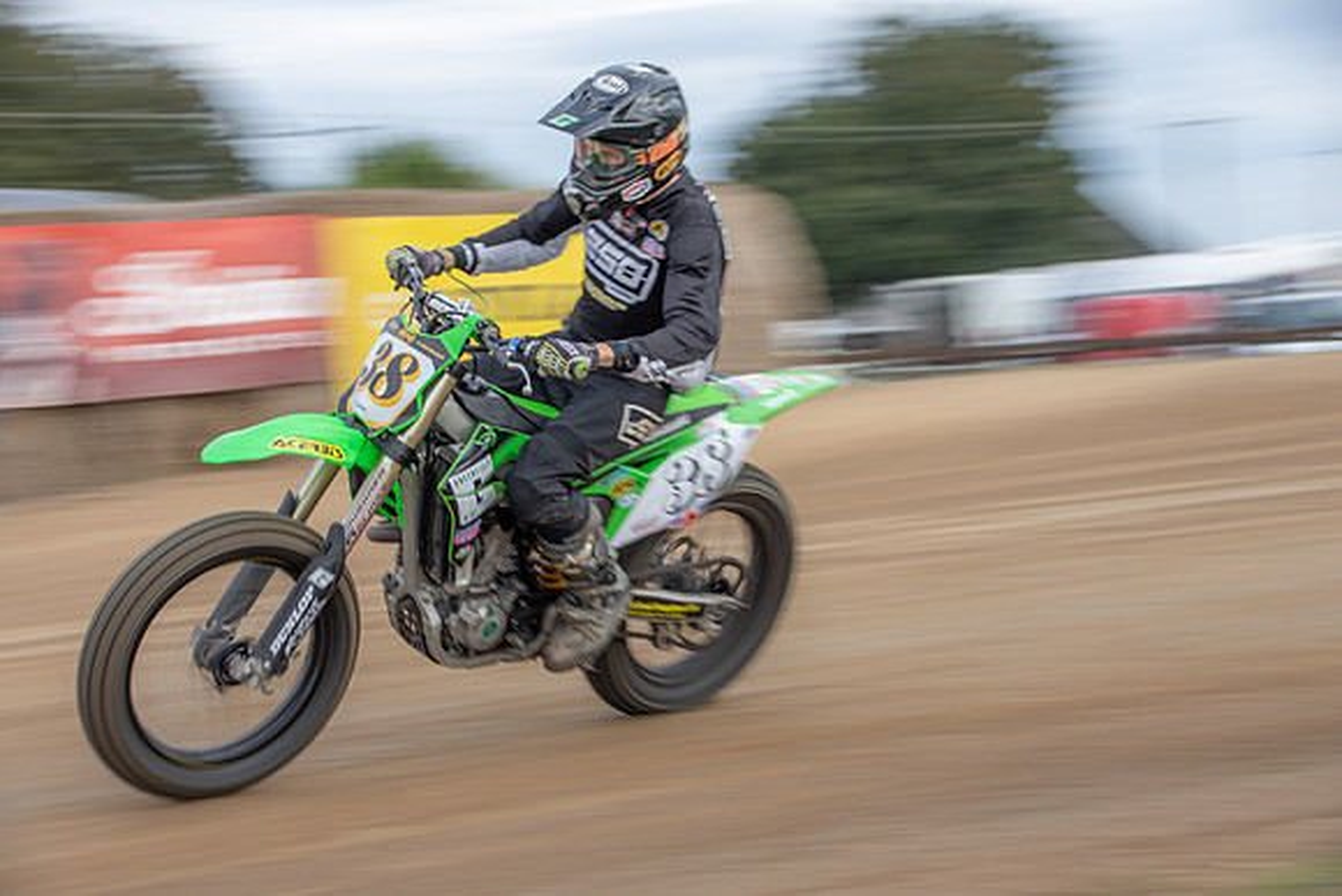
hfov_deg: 20.6
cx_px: 671
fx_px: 3691
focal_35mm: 99
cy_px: 448
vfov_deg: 13.8
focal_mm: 66
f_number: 8
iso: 100
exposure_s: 1/100
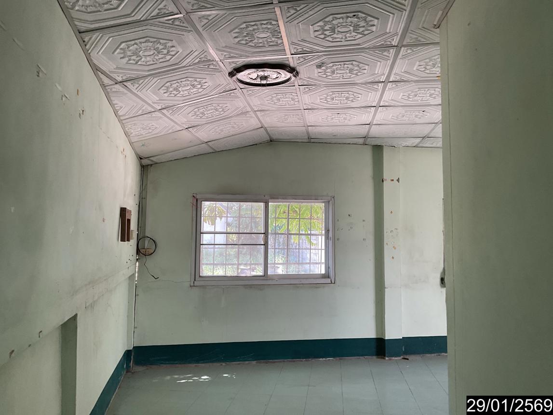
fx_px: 463
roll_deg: +0.1
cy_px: 208
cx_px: 276
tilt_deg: +6.4
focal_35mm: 29
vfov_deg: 48.2
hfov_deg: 61.7
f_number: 1.8
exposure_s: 1/60
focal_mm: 3
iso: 50
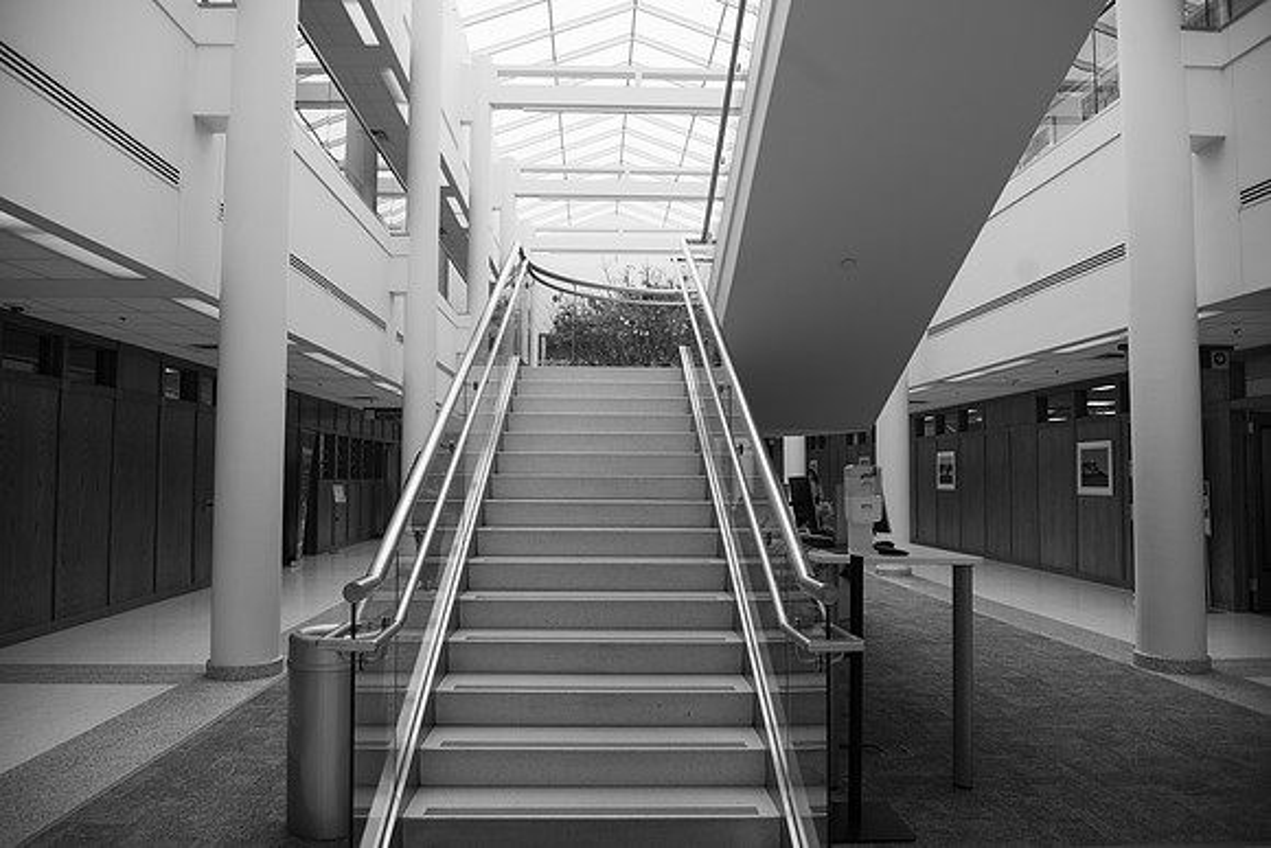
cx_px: 634
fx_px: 868
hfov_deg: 72.4
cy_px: 423
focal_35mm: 25
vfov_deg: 52.1
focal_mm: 24
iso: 160
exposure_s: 1/250
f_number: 4
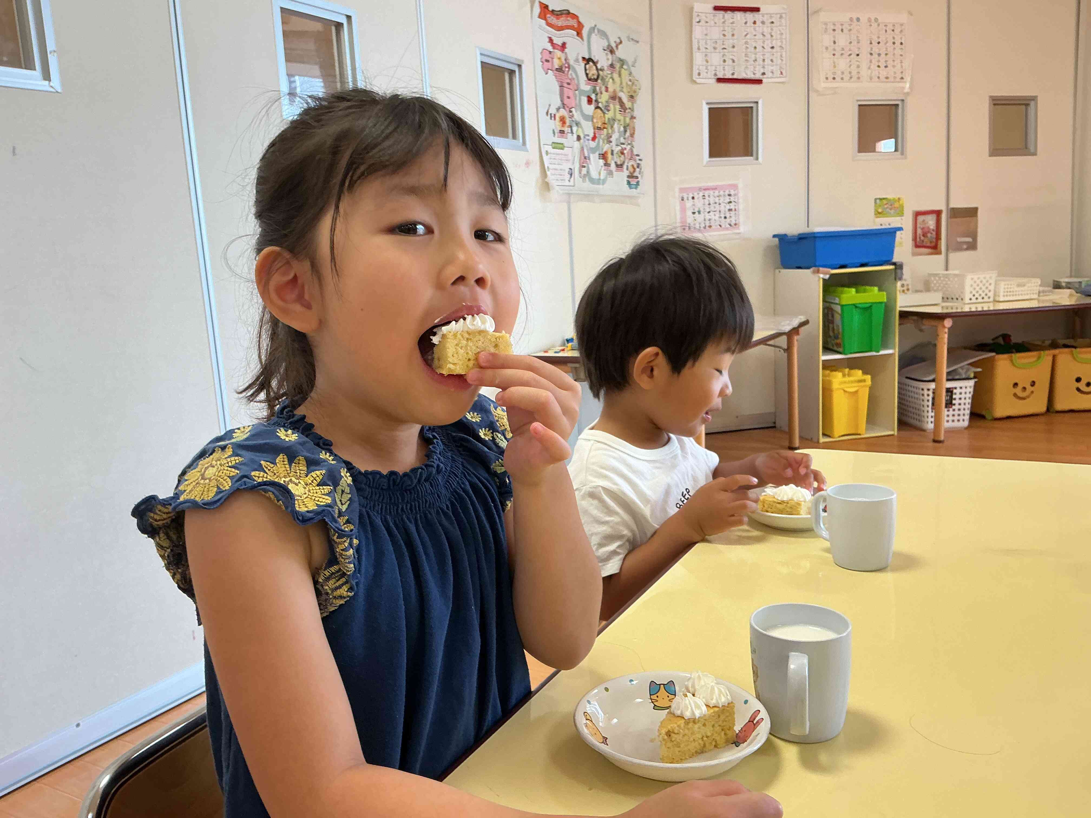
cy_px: 409
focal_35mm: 29
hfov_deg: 61.7
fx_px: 914
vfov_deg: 48.2
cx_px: 546
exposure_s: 1/50
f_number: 1.8
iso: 50
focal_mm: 3
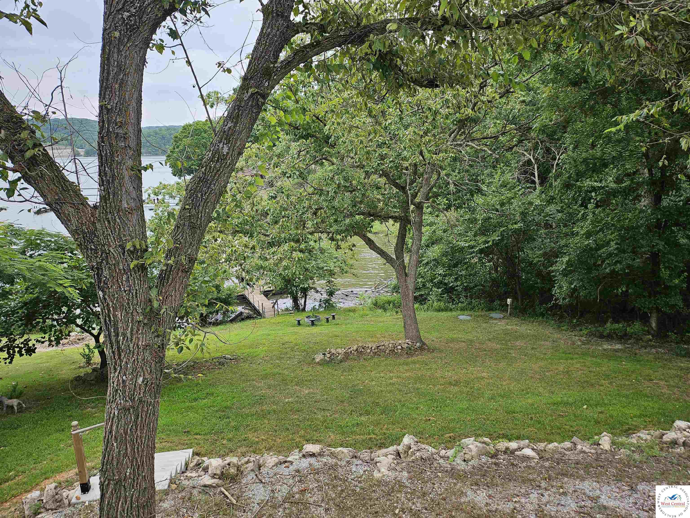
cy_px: 259
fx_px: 478
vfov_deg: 56.8
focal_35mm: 24
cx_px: 345
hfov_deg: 71.6
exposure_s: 1/313
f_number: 1.8
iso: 50
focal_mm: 5
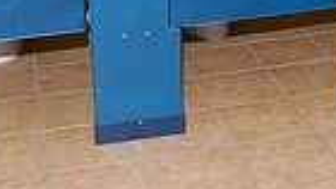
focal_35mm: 91
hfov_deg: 22.9
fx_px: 811
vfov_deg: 12.0
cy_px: -179
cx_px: 289
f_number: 8
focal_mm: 18
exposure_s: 1/125
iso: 200
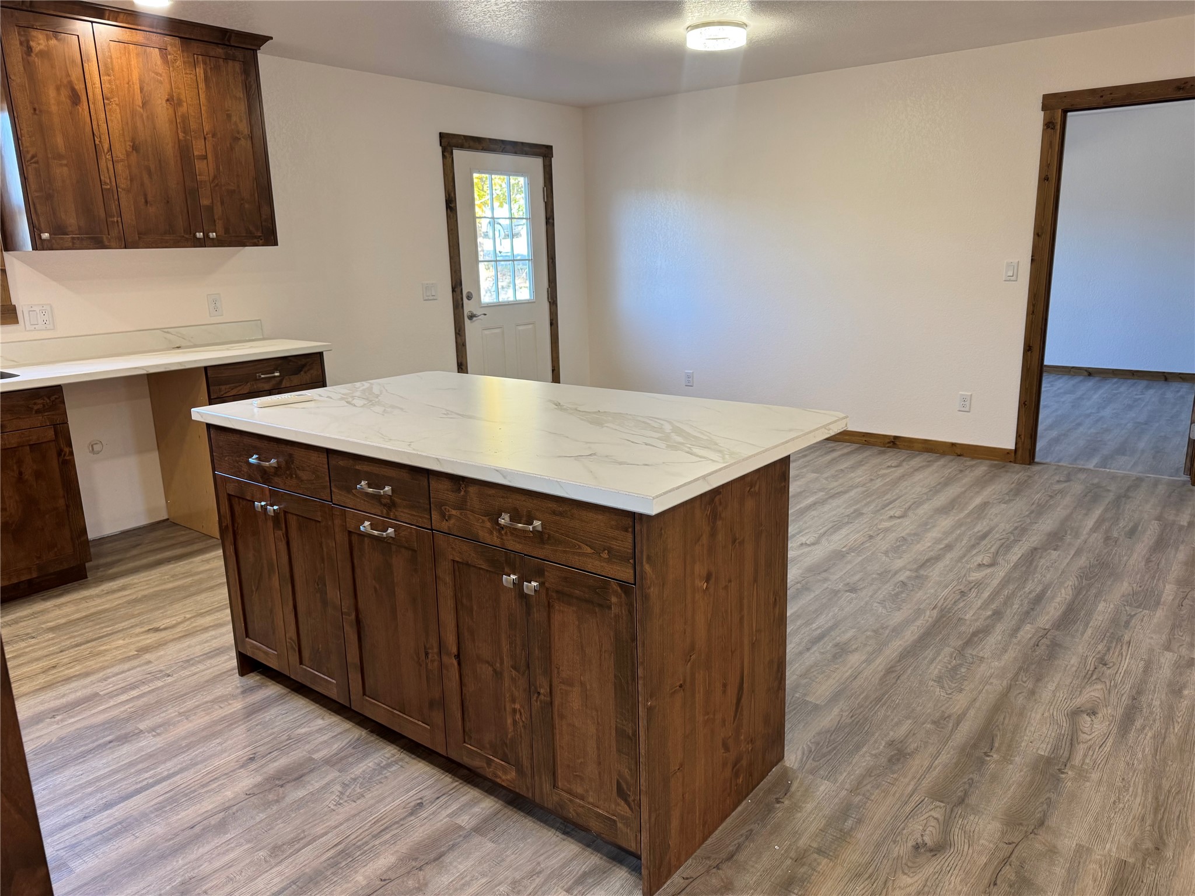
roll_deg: +1.2
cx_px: 598
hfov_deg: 71.6
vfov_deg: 56.8
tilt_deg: -13.2
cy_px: 448
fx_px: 829
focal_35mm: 24
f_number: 1.78
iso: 200
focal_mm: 6.76
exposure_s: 1/120
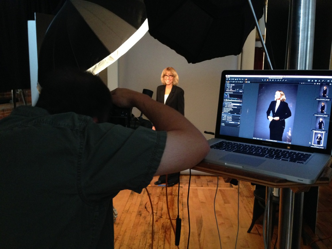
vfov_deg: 42.9
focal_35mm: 33
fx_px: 317
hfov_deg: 55.4
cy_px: 124
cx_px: 166
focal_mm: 4.12
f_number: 2.4
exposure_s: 1/15
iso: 400
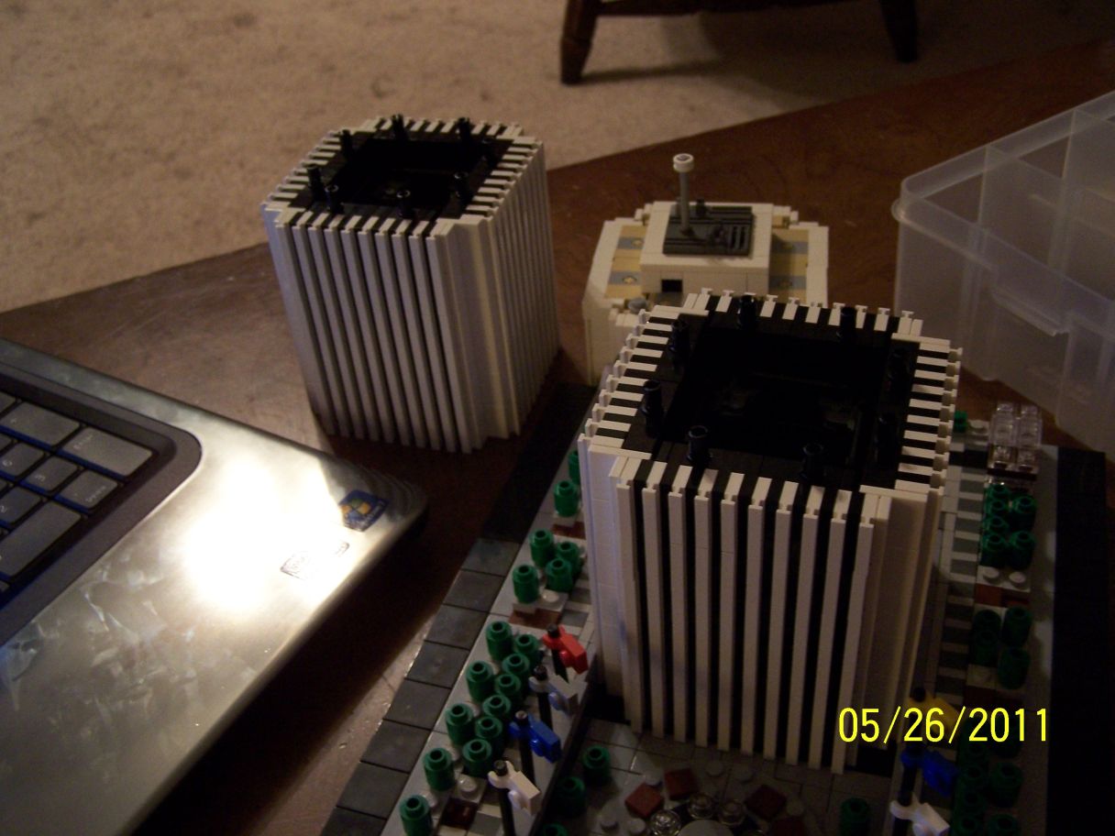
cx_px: 558
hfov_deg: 49.0
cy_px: 418
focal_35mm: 38
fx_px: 1224
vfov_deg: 37.7
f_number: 2.8
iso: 140
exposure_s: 1/8
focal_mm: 6.3
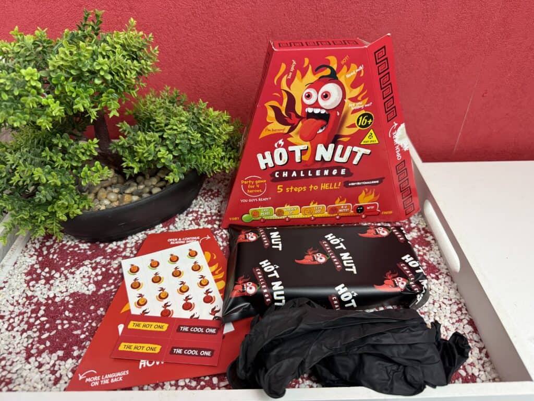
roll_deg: +1.5
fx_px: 370
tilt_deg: -38.5
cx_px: 267
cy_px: 200
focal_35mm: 24
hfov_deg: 71.6
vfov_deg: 56.8
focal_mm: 6.76
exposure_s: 1/100
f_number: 1.78
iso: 200
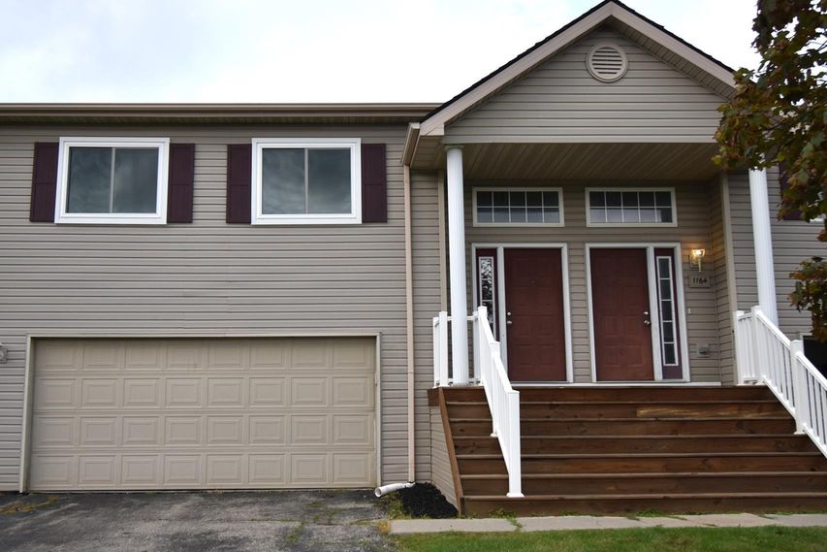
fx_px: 827
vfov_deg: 36.9
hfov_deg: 53.0
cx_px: 357
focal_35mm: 36
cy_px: 292
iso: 280
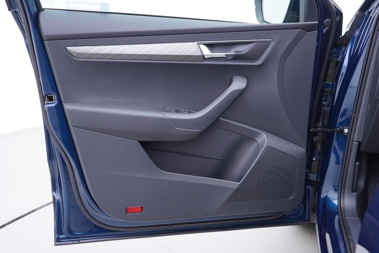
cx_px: 190
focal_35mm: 36
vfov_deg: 36.9
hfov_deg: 53.1
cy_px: 126
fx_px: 379
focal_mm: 24
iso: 160
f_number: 2.8
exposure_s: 1/40
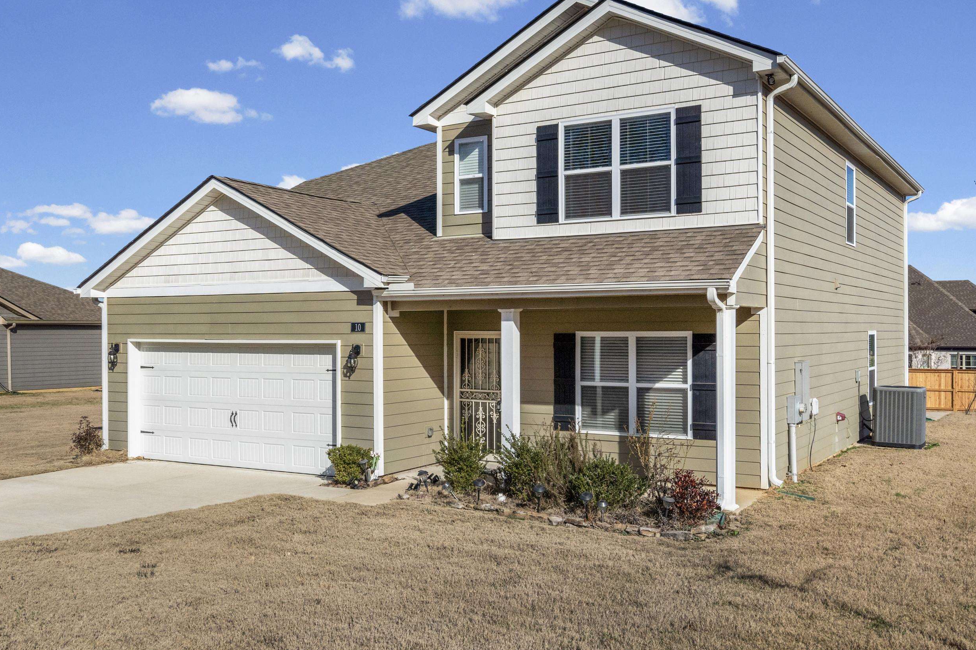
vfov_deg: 38.8
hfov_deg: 55.8
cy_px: 286
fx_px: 922
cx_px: 492
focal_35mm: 34
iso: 1000
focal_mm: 29
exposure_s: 1/4000
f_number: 9
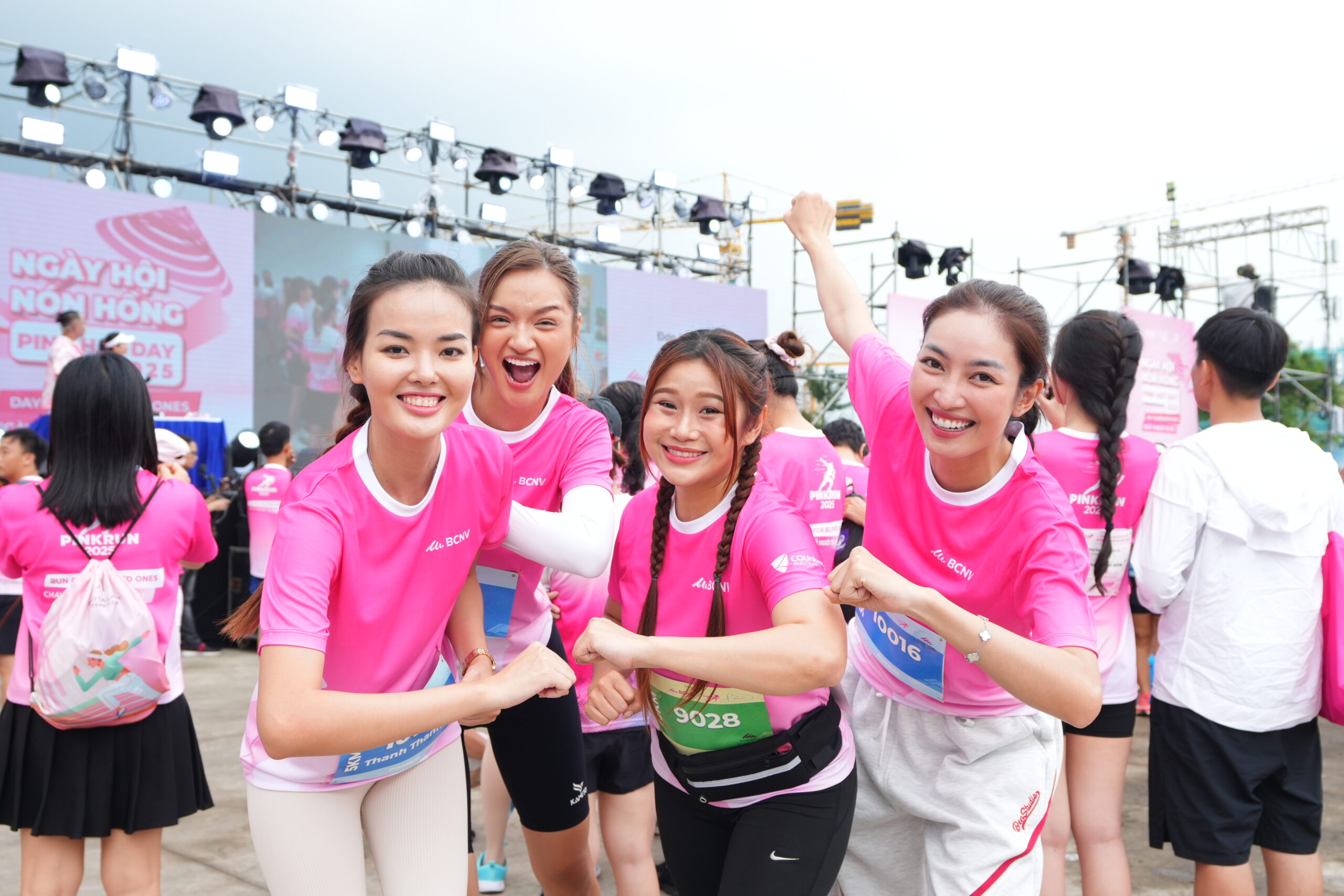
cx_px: 672
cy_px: 448
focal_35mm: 37
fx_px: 1381
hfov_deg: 51.9
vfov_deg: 35.9
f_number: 4
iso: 400
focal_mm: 25
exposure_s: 1/250
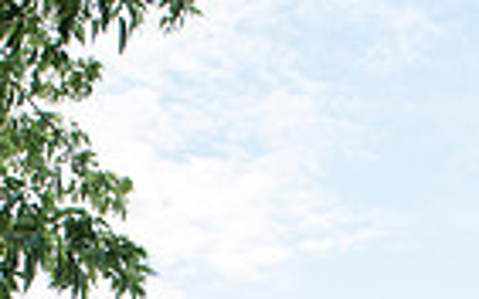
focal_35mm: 101
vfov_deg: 11.5
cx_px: 414
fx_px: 1318
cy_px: 617
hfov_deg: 20.3
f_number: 5
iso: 100
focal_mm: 24
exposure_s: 1/250
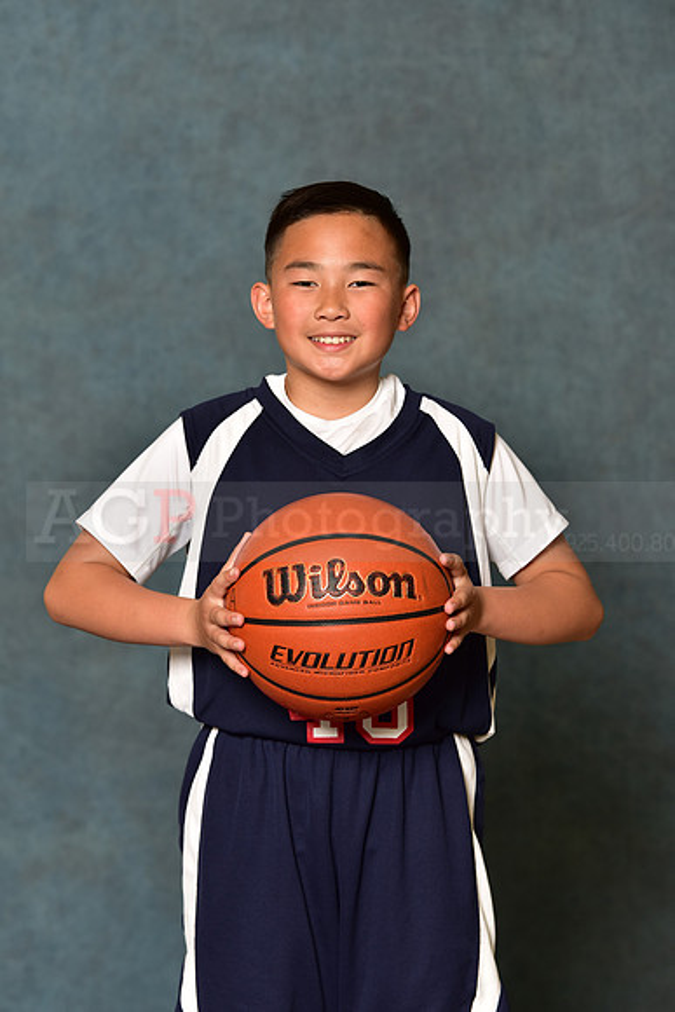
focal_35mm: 112
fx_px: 3148
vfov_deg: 18.3
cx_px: 338
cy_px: 506
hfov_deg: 12.2
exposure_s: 1/200
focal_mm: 112
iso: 320
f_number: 4.5
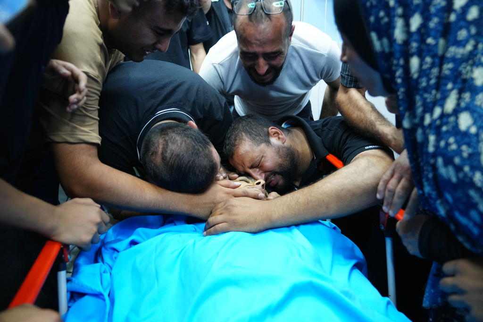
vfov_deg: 53.1
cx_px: 242
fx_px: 322
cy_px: 161
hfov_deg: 73.8
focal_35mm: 24
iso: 2500
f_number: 2.8
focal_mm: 24
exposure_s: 1/125
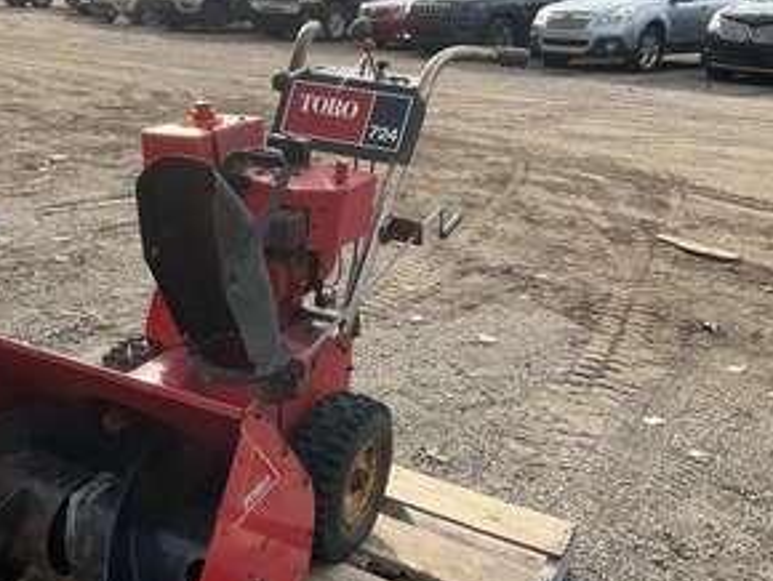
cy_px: 338
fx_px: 894
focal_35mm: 40
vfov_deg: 35.9
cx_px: 291
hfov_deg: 46.4
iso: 25
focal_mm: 3
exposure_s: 1/620
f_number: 1.8
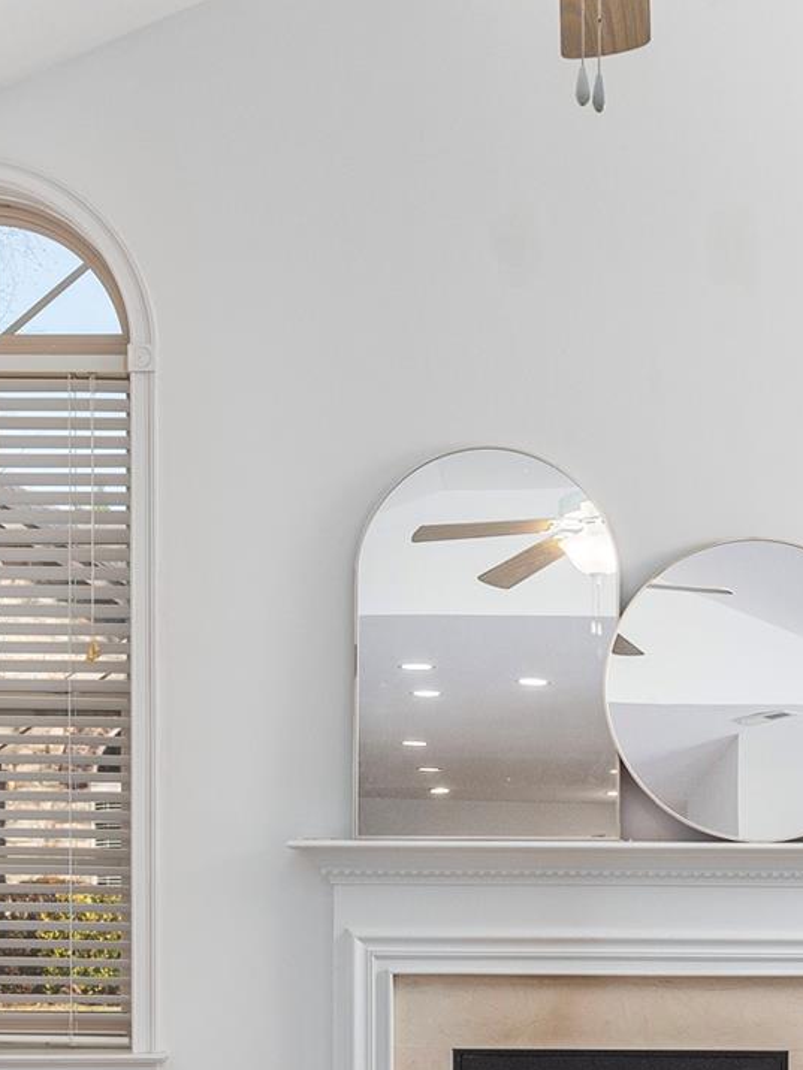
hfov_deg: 22.0
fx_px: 2041
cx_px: 630
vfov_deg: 29.0
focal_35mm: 66
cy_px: 793
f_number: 7.1
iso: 320
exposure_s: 1/200
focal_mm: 24
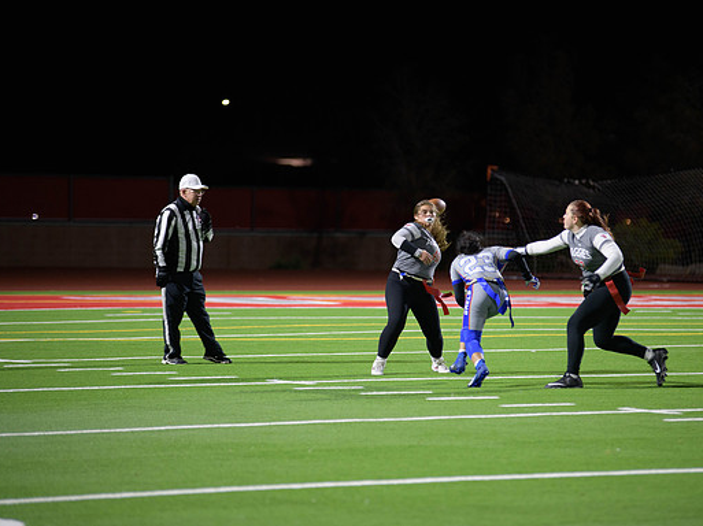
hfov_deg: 10.7
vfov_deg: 8.0
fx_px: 3754
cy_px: 264
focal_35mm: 185
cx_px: 388
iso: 1400
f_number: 2.8
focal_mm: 170
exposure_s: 1/200
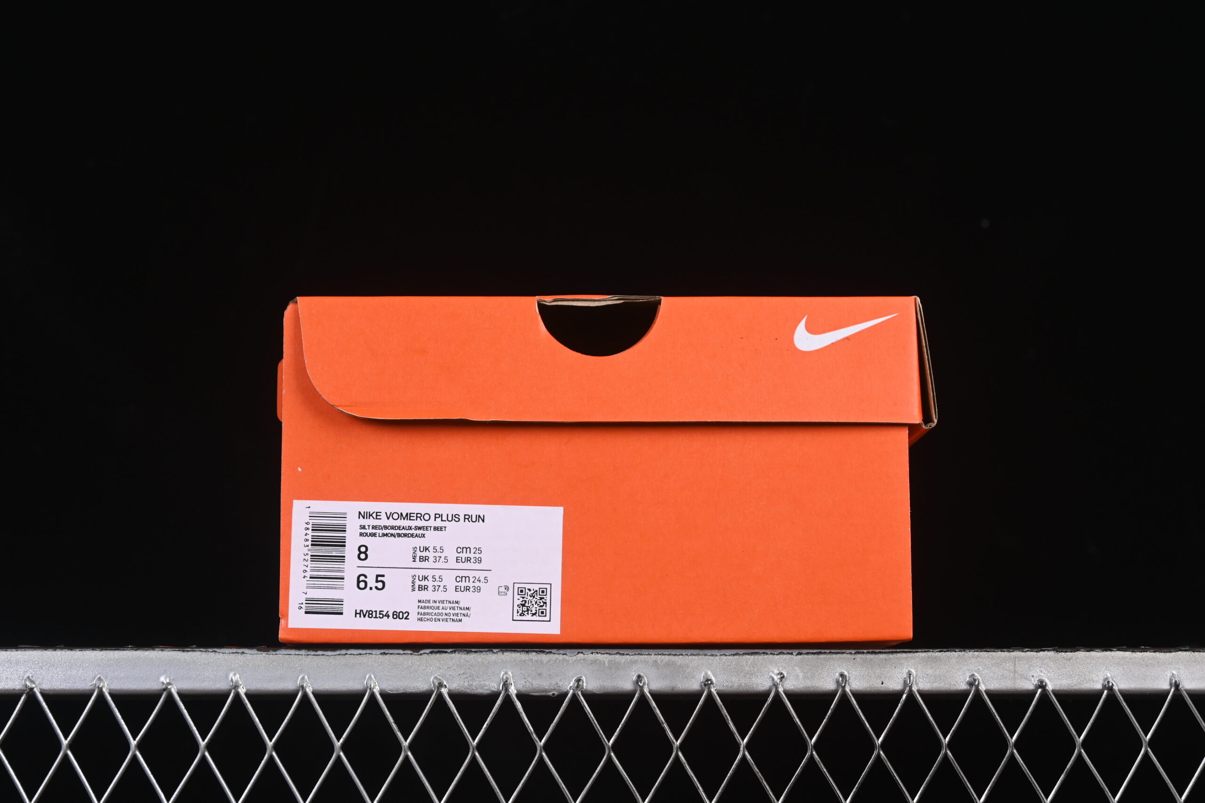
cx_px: 602
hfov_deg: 27.0
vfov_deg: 18.2
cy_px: 402
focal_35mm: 75
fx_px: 2510
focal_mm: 50
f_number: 8
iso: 160
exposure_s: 1/80
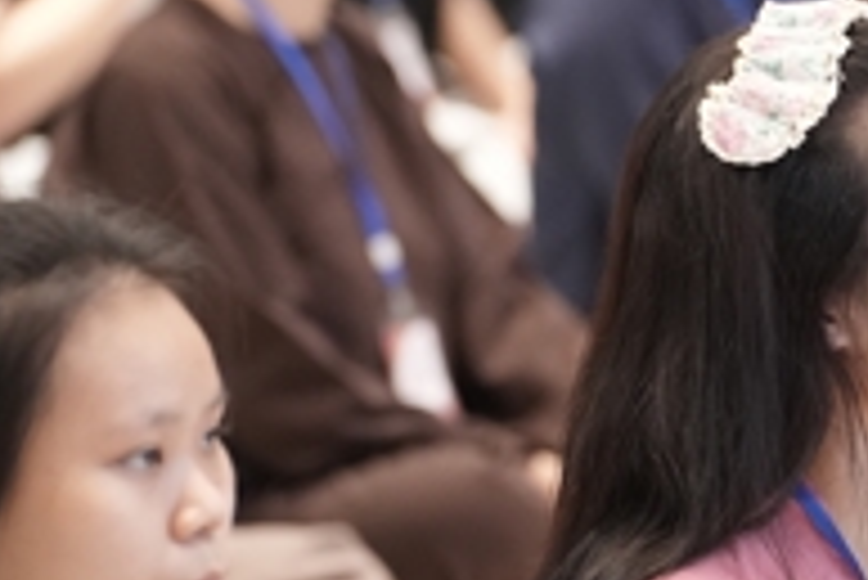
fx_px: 9989
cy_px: 416
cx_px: 899
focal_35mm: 414
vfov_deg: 3.3
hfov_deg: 5.0
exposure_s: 1/160
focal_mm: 123
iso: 4000
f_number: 2.8
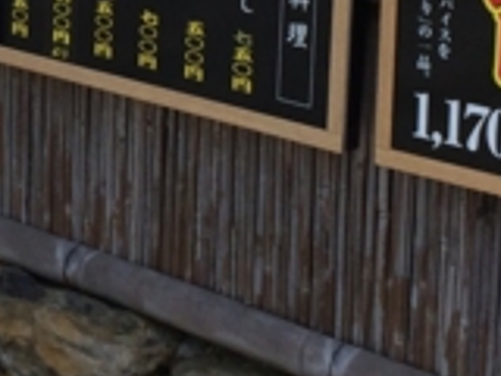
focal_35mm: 150
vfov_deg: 9.7
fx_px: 2171
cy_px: -103
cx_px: -110
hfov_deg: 12.8
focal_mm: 4.12
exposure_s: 1/1580
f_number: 2.2
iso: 40
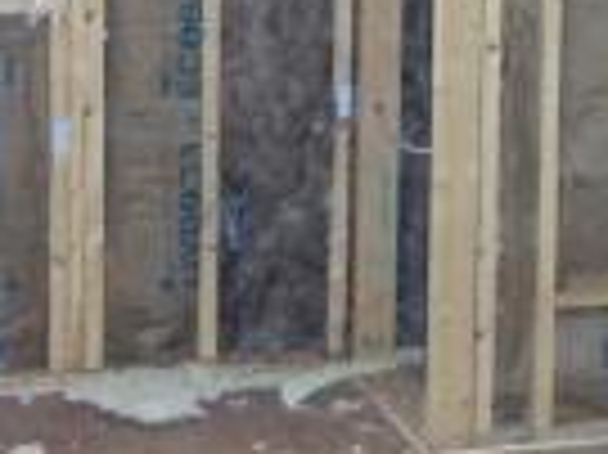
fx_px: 2211
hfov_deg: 15.6
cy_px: -279
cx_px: 252
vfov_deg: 11.2
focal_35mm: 126
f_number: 2.8
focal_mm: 7.9
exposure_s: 1/60
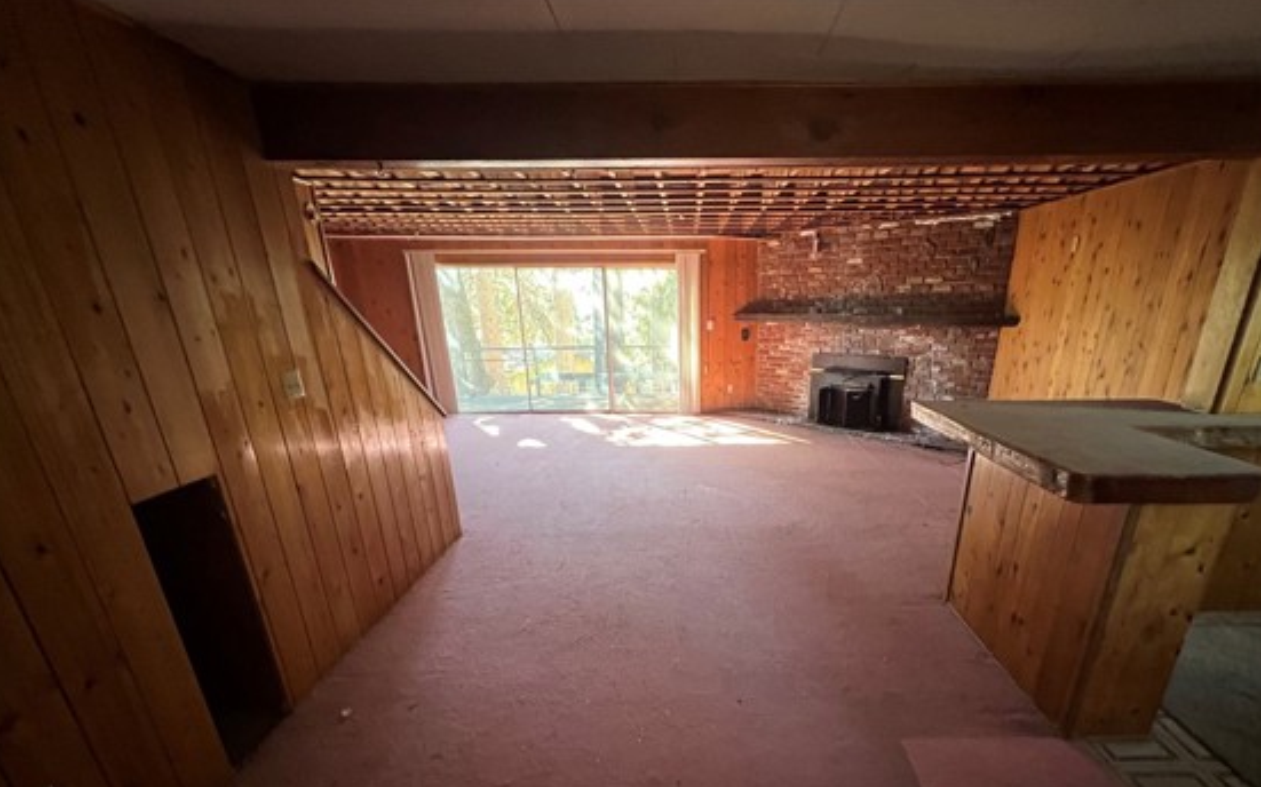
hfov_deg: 97.4
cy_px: 542
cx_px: 700
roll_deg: +1.5
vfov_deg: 68.6
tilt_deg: -22.4
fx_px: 550
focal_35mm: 16
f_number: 1.8
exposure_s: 1/60
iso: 500
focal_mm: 1.57
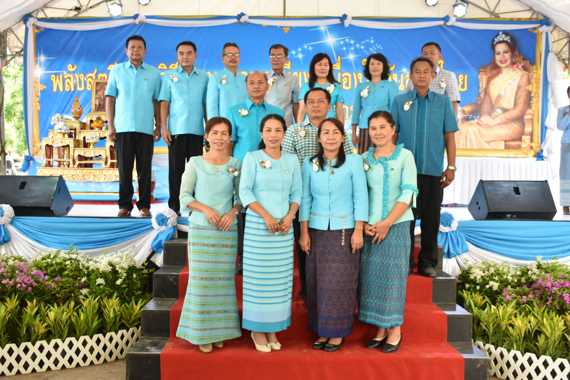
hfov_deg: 53.1
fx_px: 570
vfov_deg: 36.9
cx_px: 285
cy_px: 190
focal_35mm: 36
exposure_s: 1/80
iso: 400
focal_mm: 24
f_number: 4.5
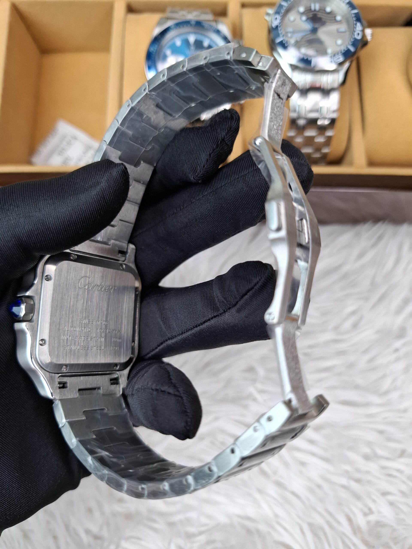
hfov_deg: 58.9
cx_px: 206
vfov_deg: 73.9
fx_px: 365
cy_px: 274
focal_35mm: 23
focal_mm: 5.54
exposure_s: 1/100
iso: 50
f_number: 1.8
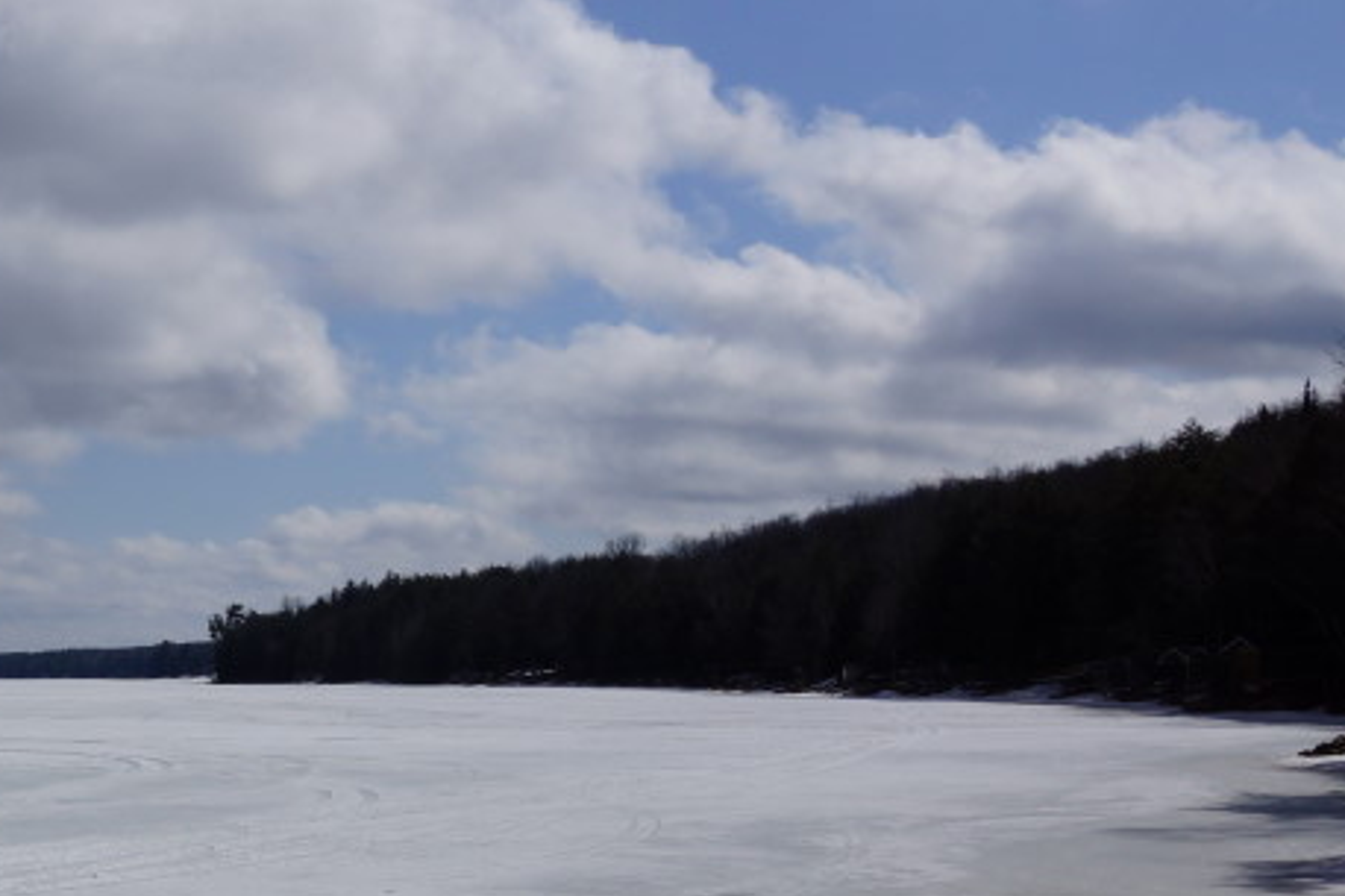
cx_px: -279
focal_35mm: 66
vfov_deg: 20.4
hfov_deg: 26.9
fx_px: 2465
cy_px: 670
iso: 100
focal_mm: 18
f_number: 13
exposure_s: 1/500
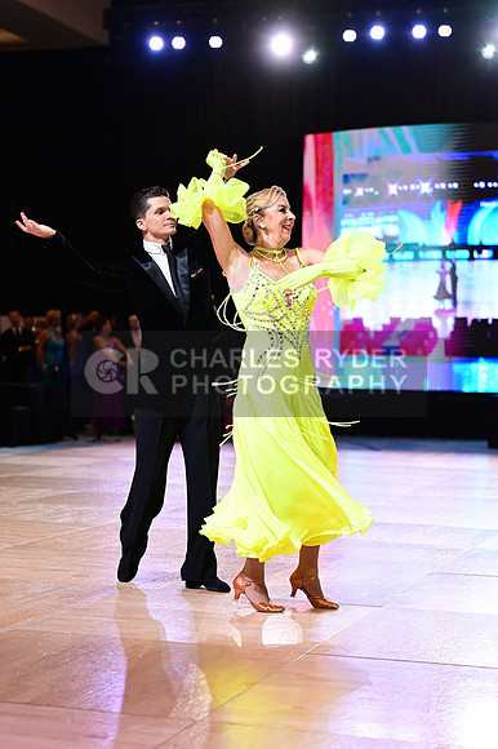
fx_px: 1600
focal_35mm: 77
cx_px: 249
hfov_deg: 17.7
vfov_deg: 26.3
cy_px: 374
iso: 2000
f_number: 2.8
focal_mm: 77
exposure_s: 1/640
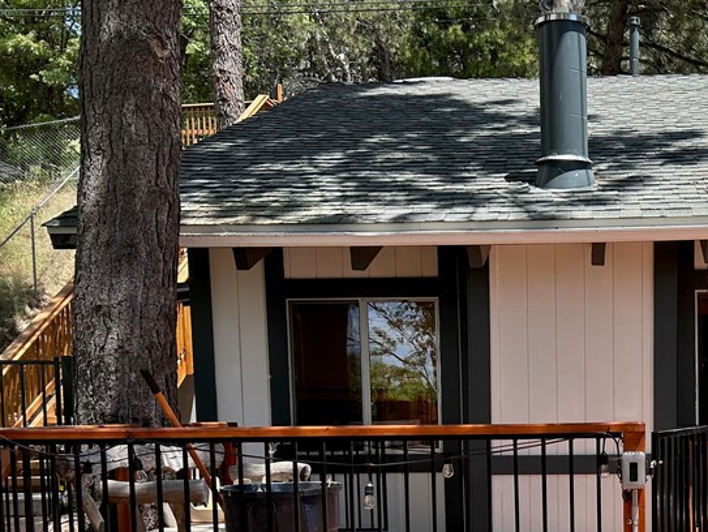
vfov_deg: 28.5
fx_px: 1003
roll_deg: +1.0
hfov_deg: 37.2
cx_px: 591
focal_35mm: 49
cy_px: 481
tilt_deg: -3.5
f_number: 1.5
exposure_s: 1/1531
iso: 50
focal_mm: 5.7
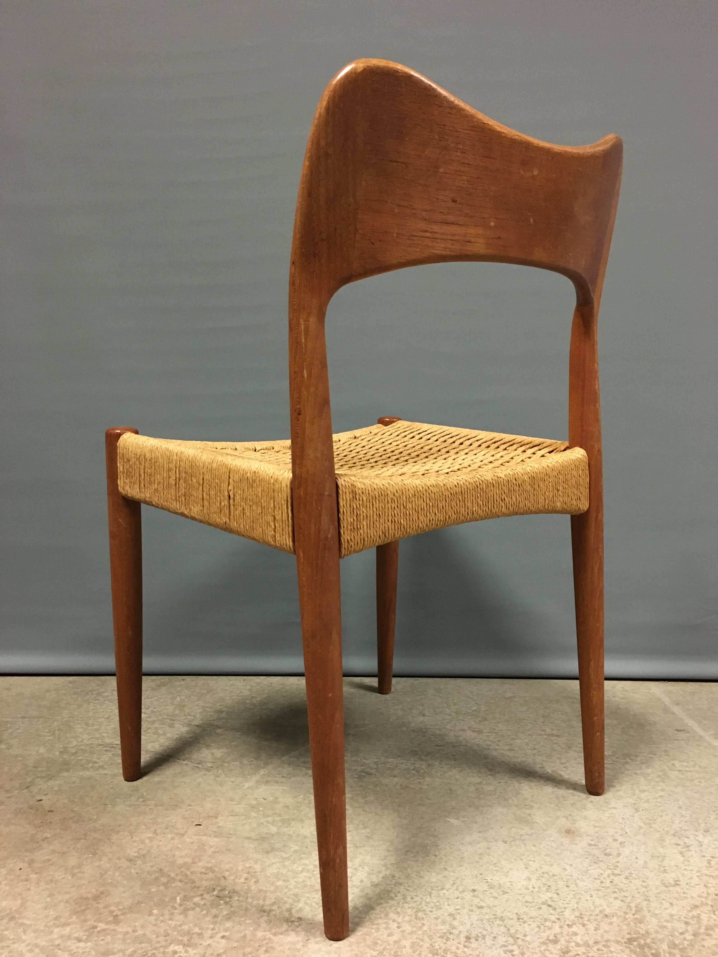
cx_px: 359
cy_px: 478
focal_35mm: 29
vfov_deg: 61.7
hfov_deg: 48.2
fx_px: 802
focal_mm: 4.15
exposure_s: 1/17
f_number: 2.2
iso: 250
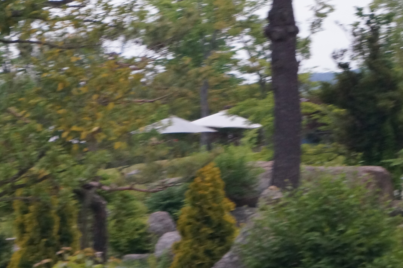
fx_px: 2126
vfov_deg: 7.2
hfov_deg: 10.7
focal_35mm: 190
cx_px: 15
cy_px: 19
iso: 1250
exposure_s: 1/100
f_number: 5.6
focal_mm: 55
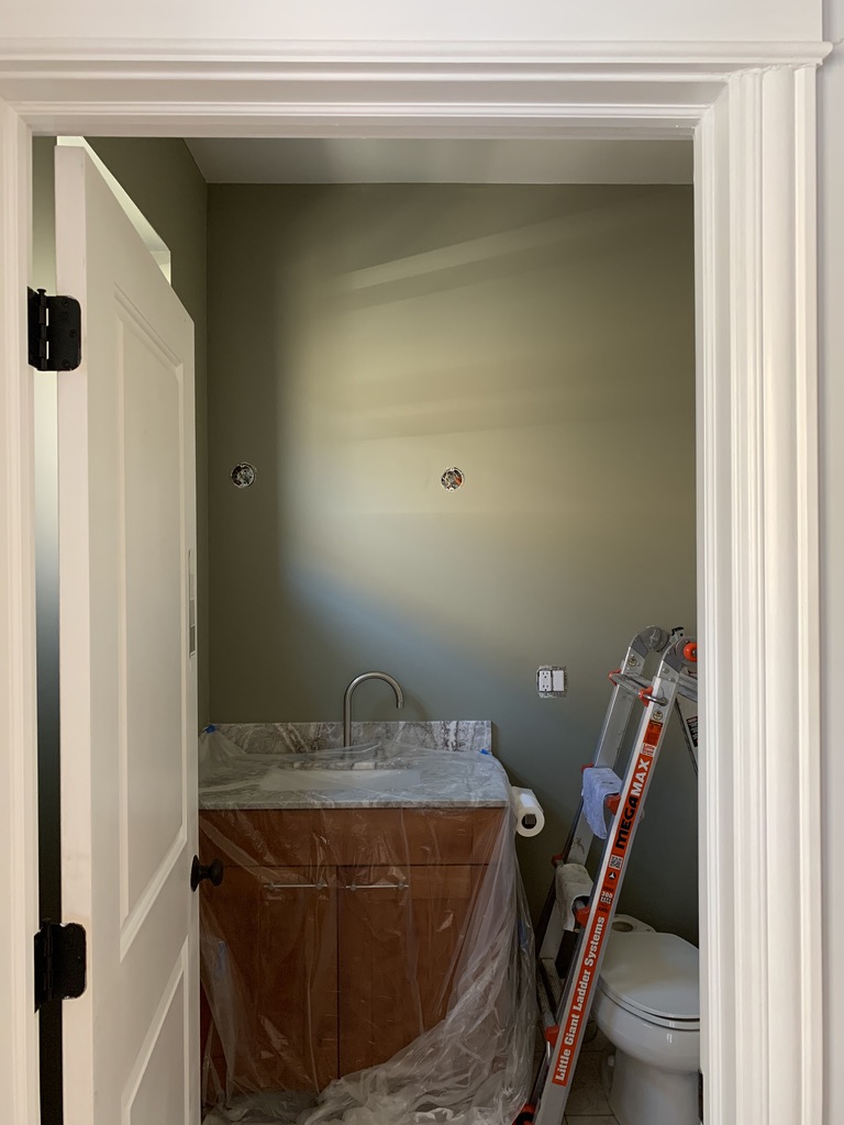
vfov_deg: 67.3
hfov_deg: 53.1
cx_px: 422
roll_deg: +0.6
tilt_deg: -0.6
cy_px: 562
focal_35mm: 26
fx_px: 845
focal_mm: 4.25
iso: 200
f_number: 1.8
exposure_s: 1/60
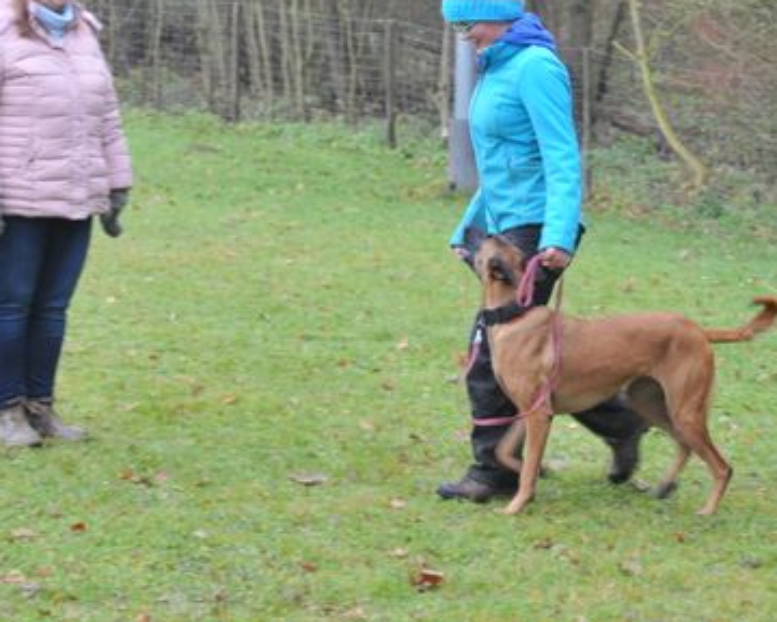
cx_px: 477
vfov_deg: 10.2
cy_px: 52
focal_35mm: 150
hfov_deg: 12.8
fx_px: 3449
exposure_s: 1/100
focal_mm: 48
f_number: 6.3
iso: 400
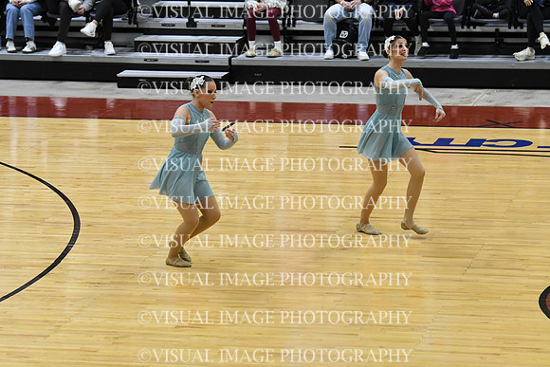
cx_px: 275
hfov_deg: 12.4
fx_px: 2521
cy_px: 184
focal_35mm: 165
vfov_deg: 8.3
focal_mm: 110
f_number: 4
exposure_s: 1/500
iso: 5000
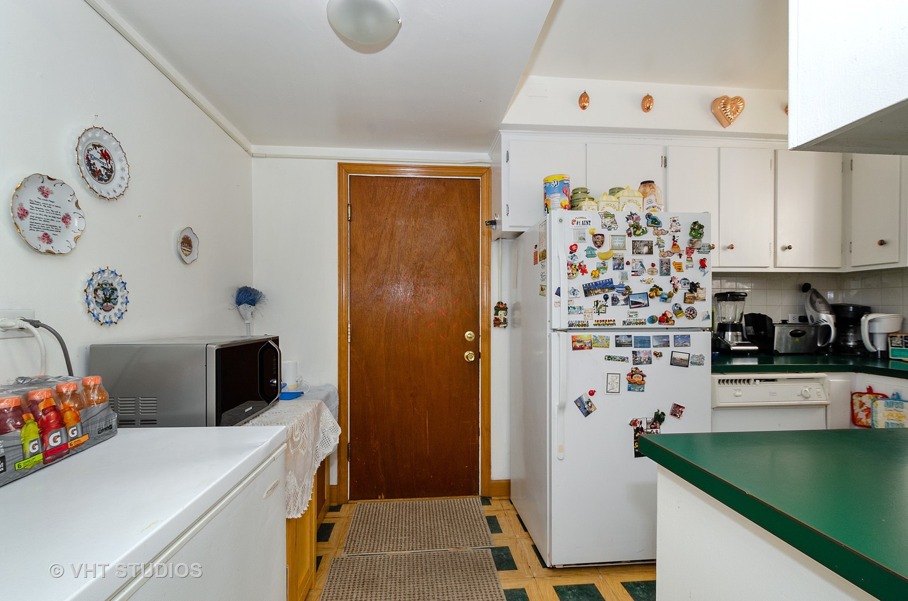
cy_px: 300
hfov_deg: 100.5
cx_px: 454
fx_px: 378
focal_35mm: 15
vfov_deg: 77.1
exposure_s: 1/4
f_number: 9
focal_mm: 10
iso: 250
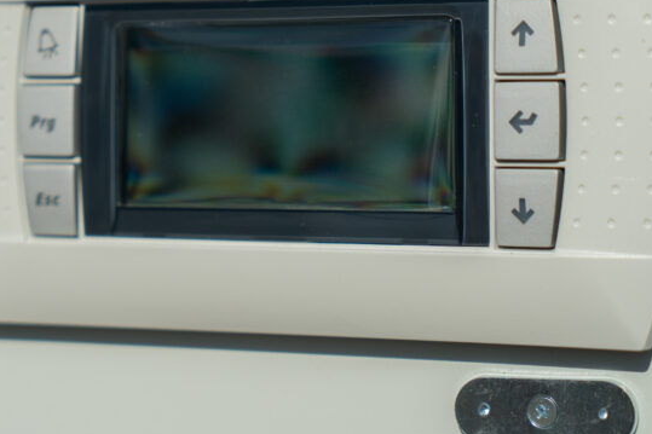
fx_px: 2408
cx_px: 288
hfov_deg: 15.4
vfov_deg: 10.3
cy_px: 125
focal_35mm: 133
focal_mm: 70
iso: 250
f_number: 4.5
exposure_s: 1/2500
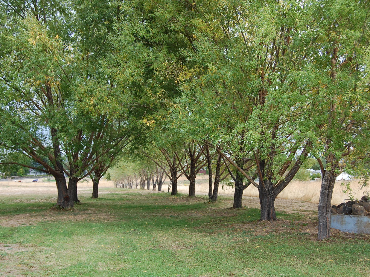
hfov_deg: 41.2
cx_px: 182
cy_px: 137
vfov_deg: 31.5
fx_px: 492
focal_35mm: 46
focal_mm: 28
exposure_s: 1/125
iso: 200
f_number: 5.6
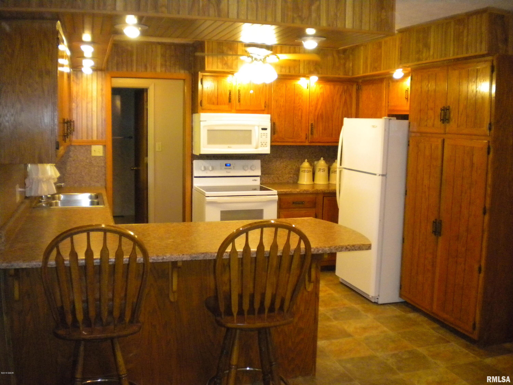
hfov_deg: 52.6
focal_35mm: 35
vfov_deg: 40.7
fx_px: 519
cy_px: 192
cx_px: 256
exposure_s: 1/68.3
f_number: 3.1
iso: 800
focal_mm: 6.3
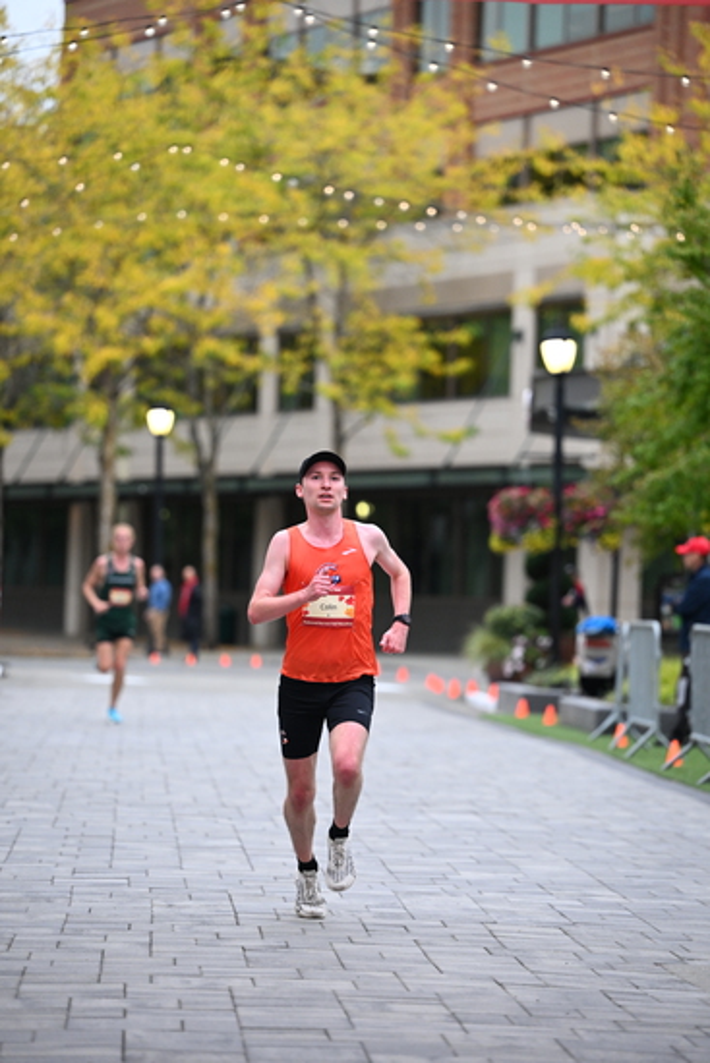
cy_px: 532
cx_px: 355
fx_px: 4139
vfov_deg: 14.6
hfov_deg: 9.8
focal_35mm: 140
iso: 1600
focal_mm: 140
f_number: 2.8
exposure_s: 1/1000
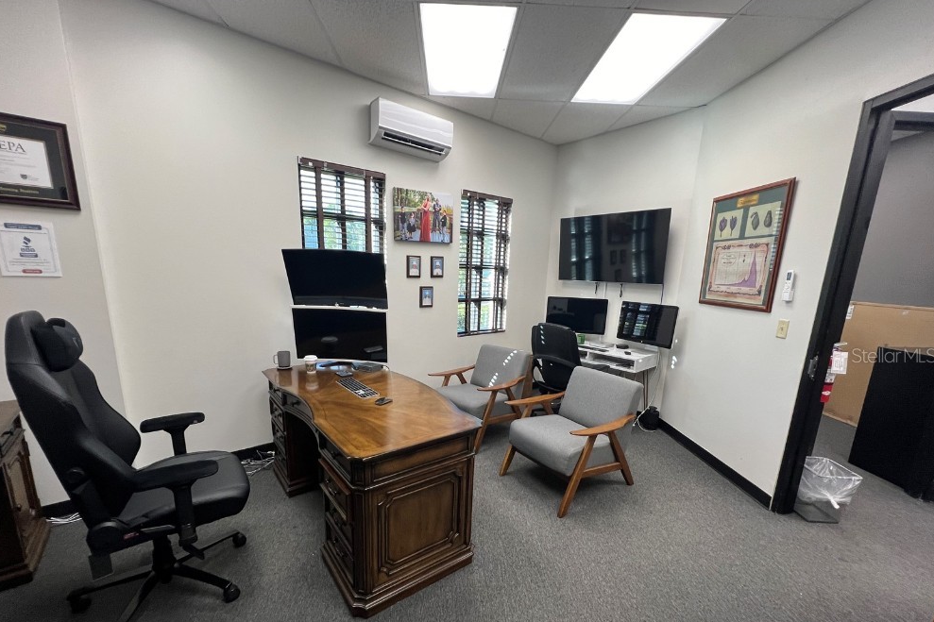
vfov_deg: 80.7
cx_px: 457
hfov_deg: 104.2
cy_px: 355
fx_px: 363
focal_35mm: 14
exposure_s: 1/120
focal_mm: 1.57
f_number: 1.8
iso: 160
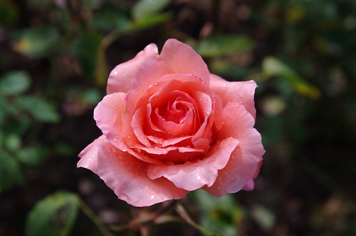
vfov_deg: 18.1
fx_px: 740
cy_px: 118
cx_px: 178
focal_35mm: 75
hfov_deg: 27.0
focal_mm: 50
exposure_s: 1/2000
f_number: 5
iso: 400
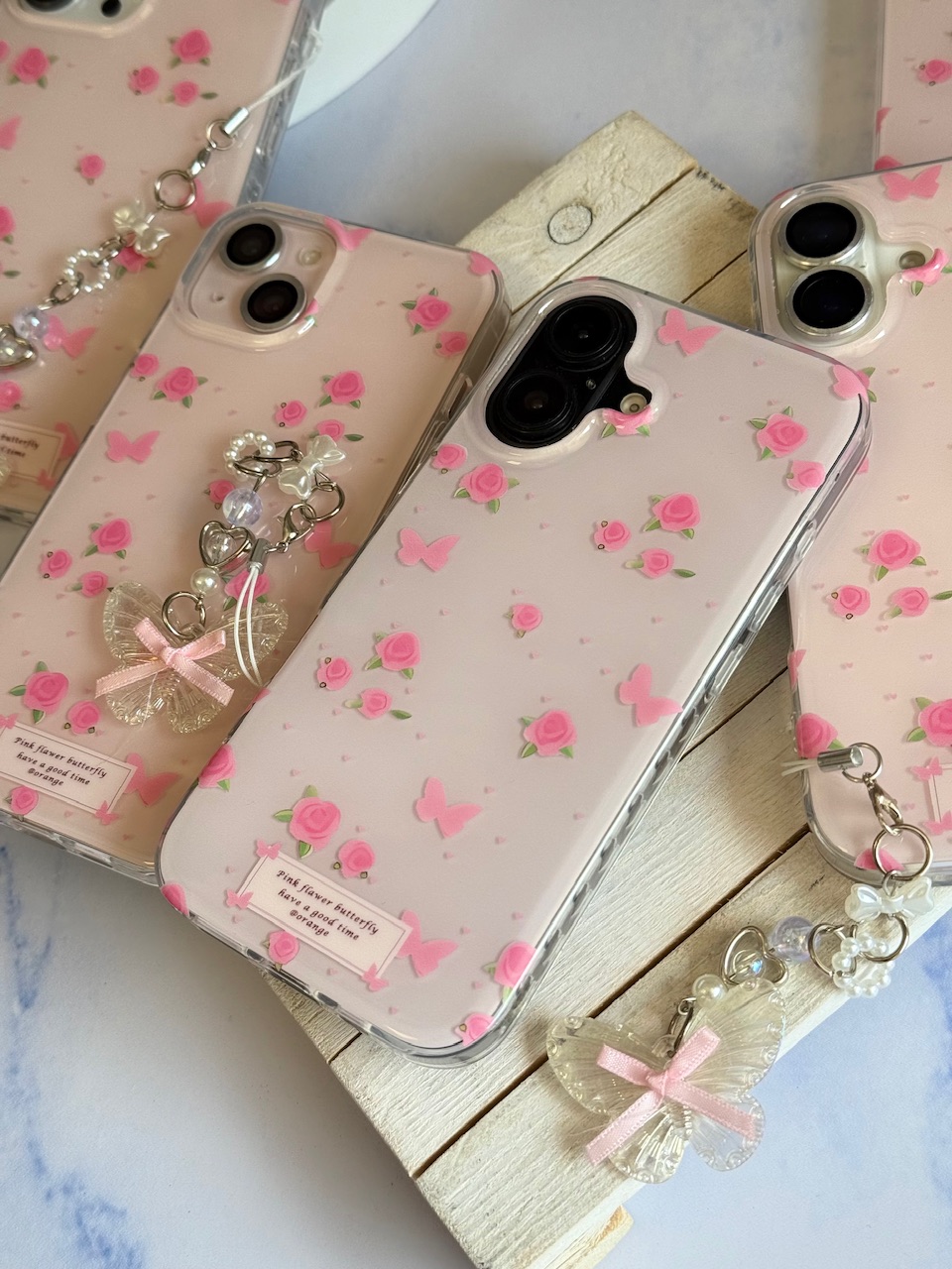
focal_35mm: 48
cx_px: 476
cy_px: 634
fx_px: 1760
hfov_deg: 30.3
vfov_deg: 39.7
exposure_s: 1/287
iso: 80
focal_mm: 6.76
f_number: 1.78
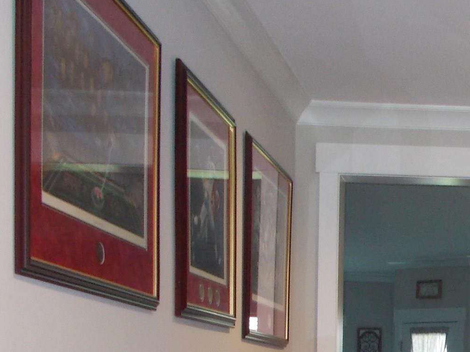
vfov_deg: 17.4
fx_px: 1072
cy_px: 475
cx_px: 507
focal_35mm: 79
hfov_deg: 23.3
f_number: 3.2
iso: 200
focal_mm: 4.6
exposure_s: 1/25
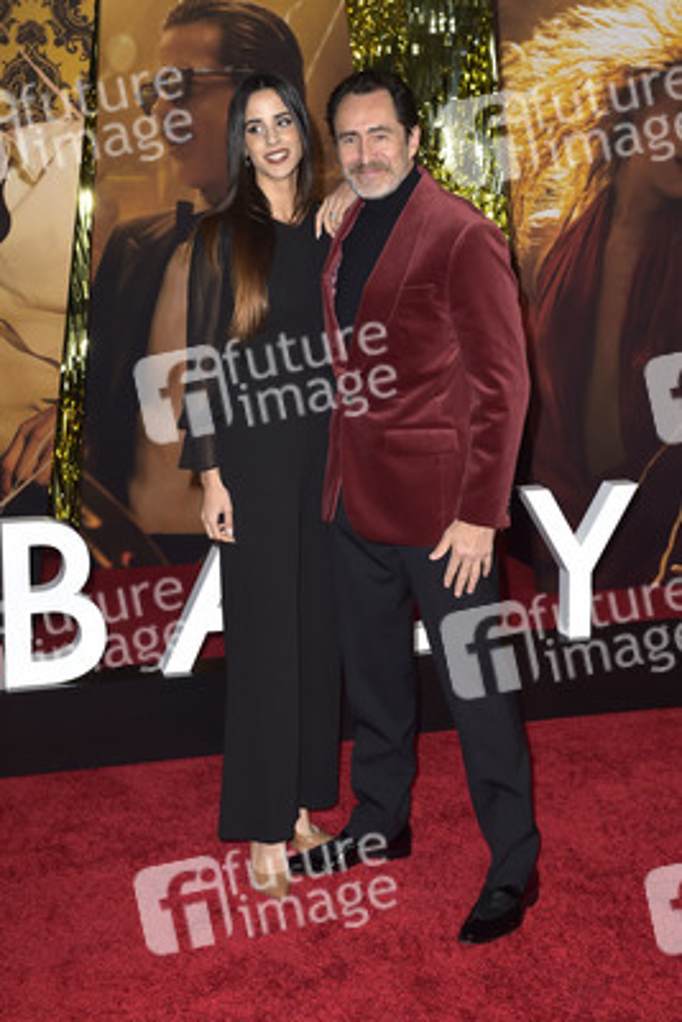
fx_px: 1363
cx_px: 341
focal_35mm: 48
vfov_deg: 41.1
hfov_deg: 28.1
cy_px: 511
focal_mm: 48
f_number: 6.3
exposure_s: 1/250
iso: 640
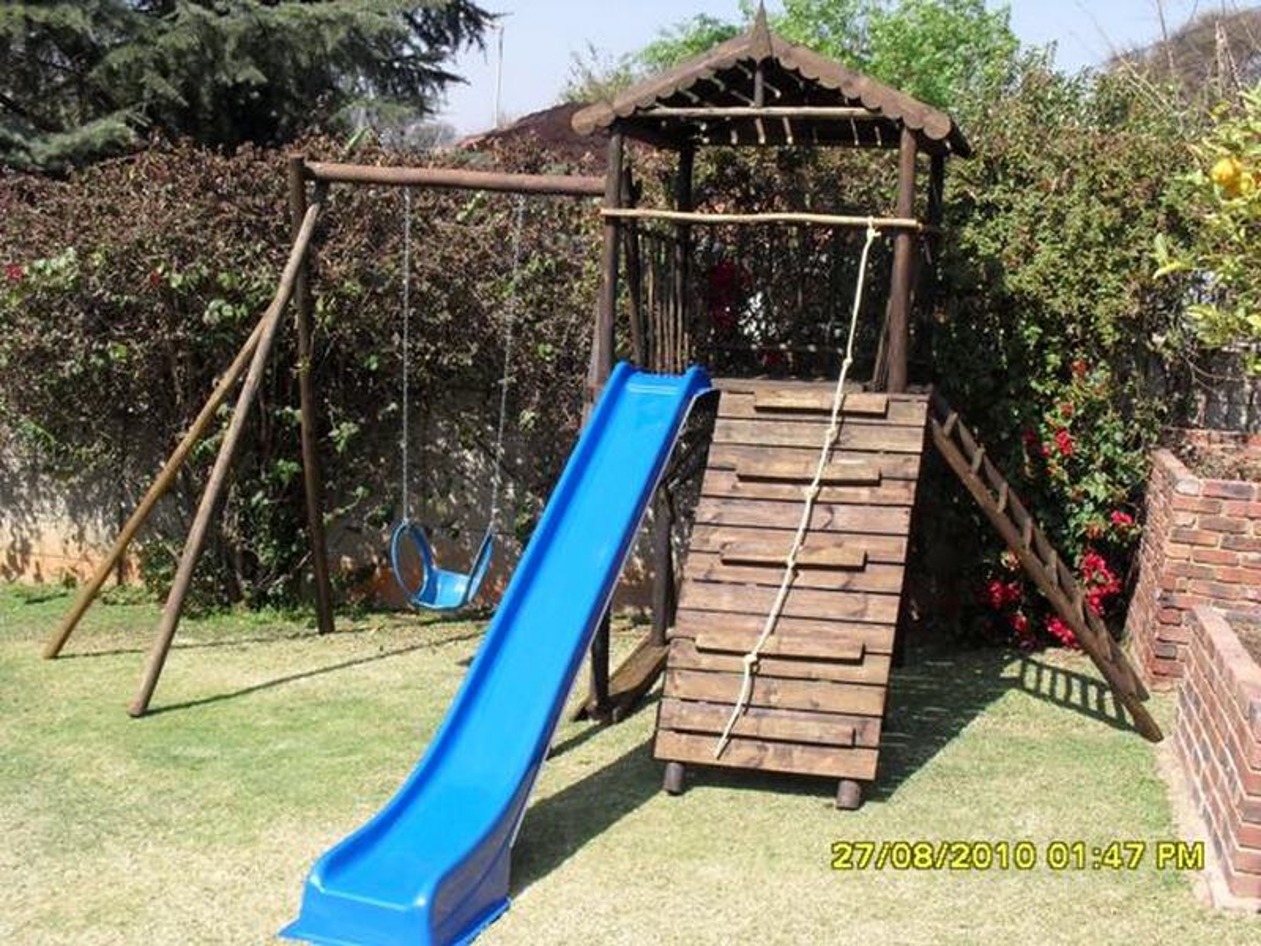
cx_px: 630
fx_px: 1384
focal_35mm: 38
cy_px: 473
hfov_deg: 49.0
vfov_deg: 37.7
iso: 80
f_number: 8.3
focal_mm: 6.3
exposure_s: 1/90
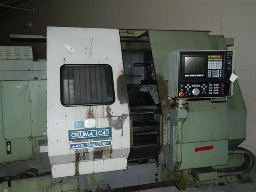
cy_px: 96
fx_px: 207
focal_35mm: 28
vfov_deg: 49.7
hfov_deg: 63.4
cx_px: 128
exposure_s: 1/30
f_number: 3.2
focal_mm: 5.1
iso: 200
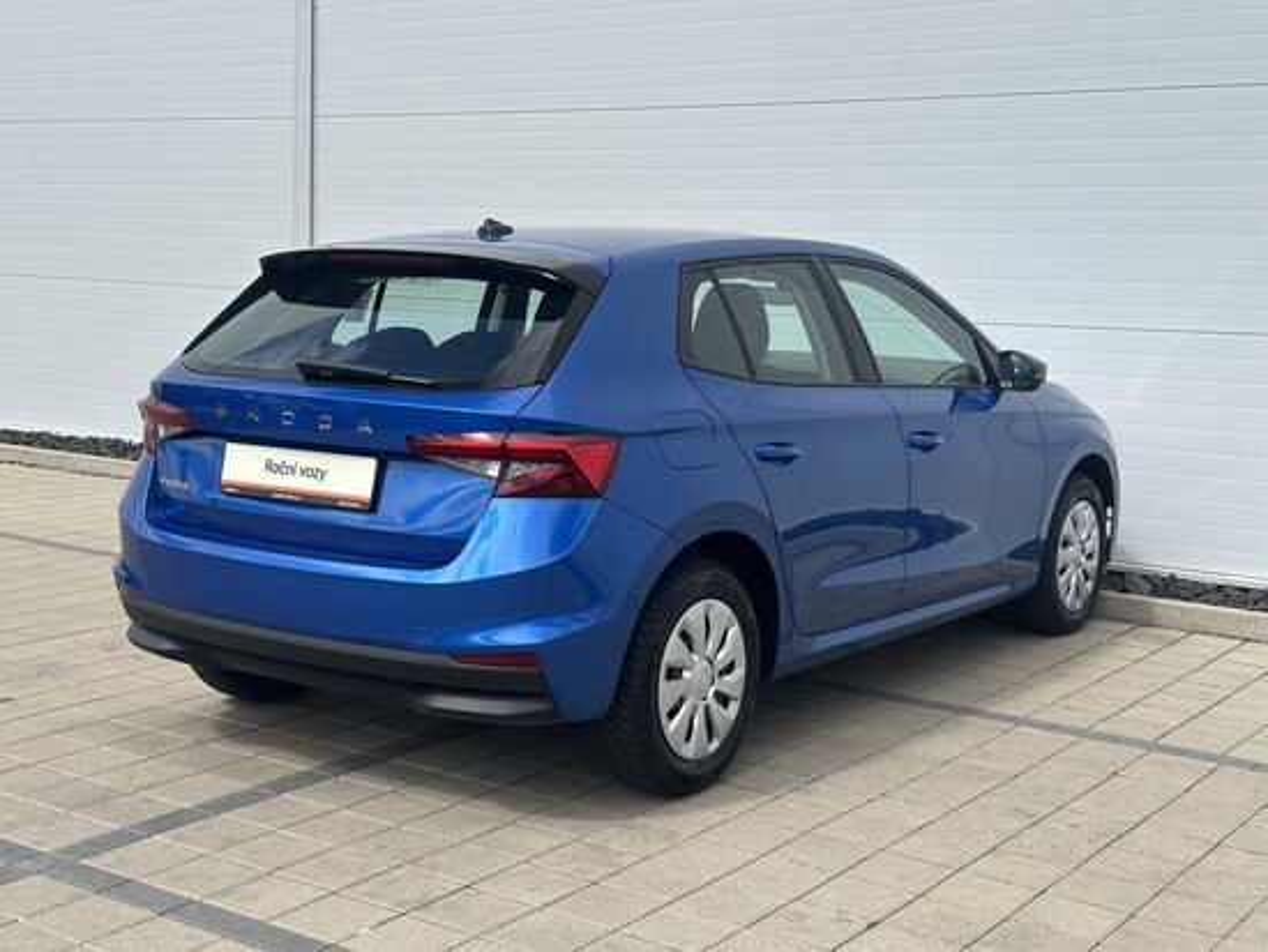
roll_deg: -2.0
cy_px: 476
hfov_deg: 39.6
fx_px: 1759
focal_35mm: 48
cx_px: 634
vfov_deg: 30.3
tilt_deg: -6.8
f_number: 1.78
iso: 64
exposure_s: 1/3731
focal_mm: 6.86
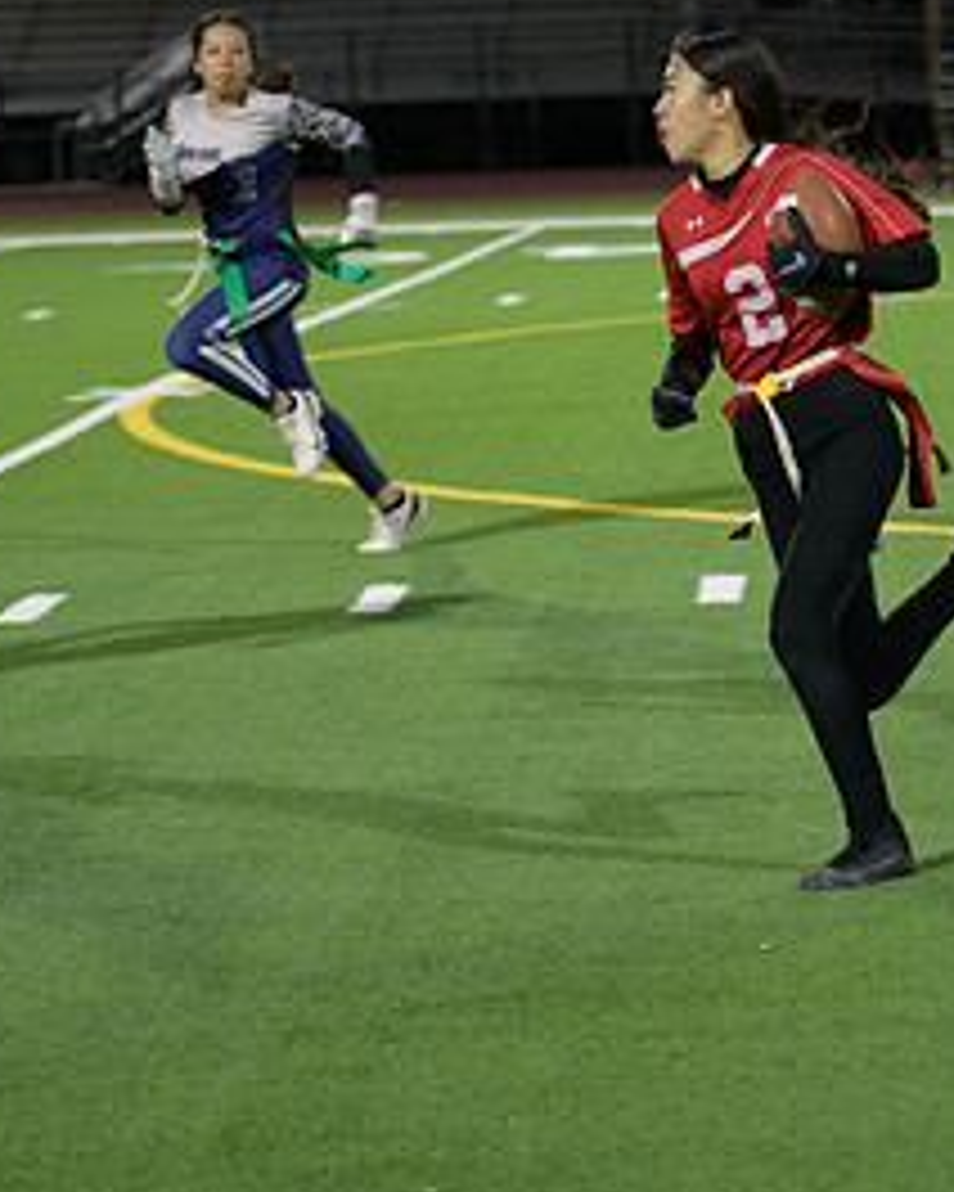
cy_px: 367
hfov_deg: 10.7
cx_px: 734
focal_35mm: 144
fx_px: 5082
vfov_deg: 13.4
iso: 2500
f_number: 2.8
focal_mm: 70
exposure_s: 1/640
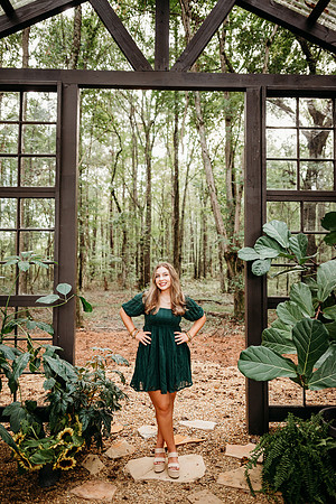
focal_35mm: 24
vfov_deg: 73.7
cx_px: 168
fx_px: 336
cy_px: 252
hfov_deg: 53.1
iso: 640
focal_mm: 24
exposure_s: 1/250
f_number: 2.2
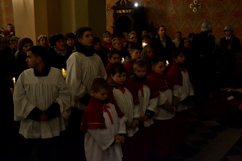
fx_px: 303
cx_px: 121
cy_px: 80
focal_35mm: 45
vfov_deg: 29.9
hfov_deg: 43.6
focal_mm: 30
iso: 3200
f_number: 4.5
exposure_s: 1/100
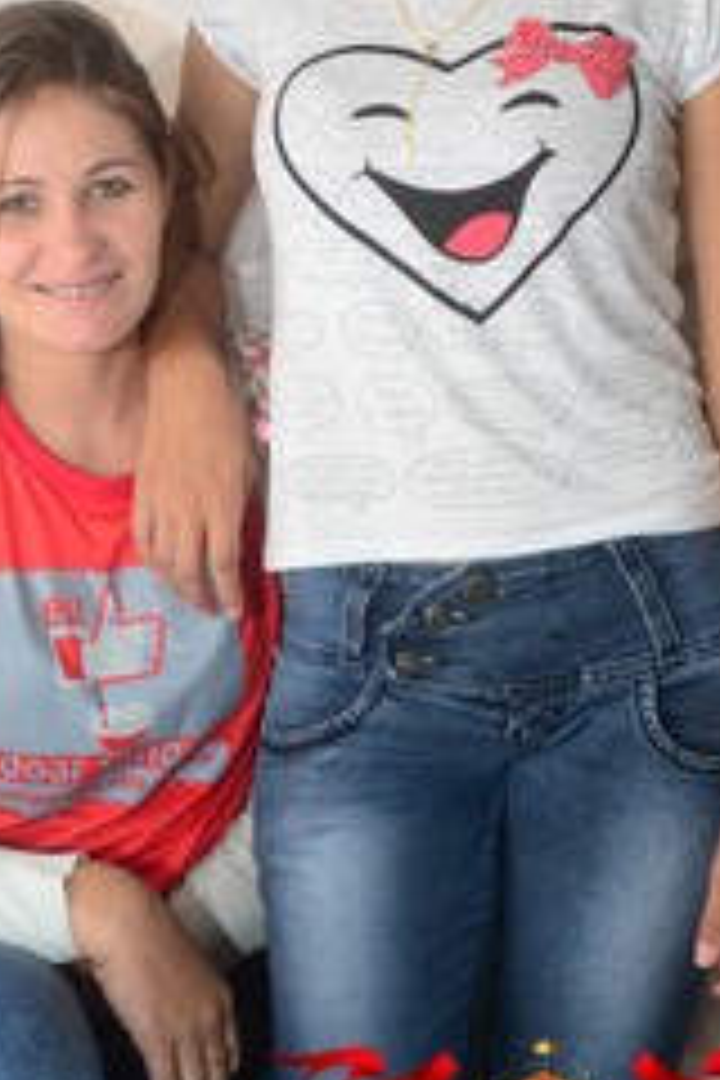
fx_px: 1860
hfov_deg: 21.8
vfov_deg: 32.0
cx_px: 207
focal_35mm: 62
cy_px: 320
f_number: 5
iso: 800
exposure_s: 1/60
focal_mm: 22
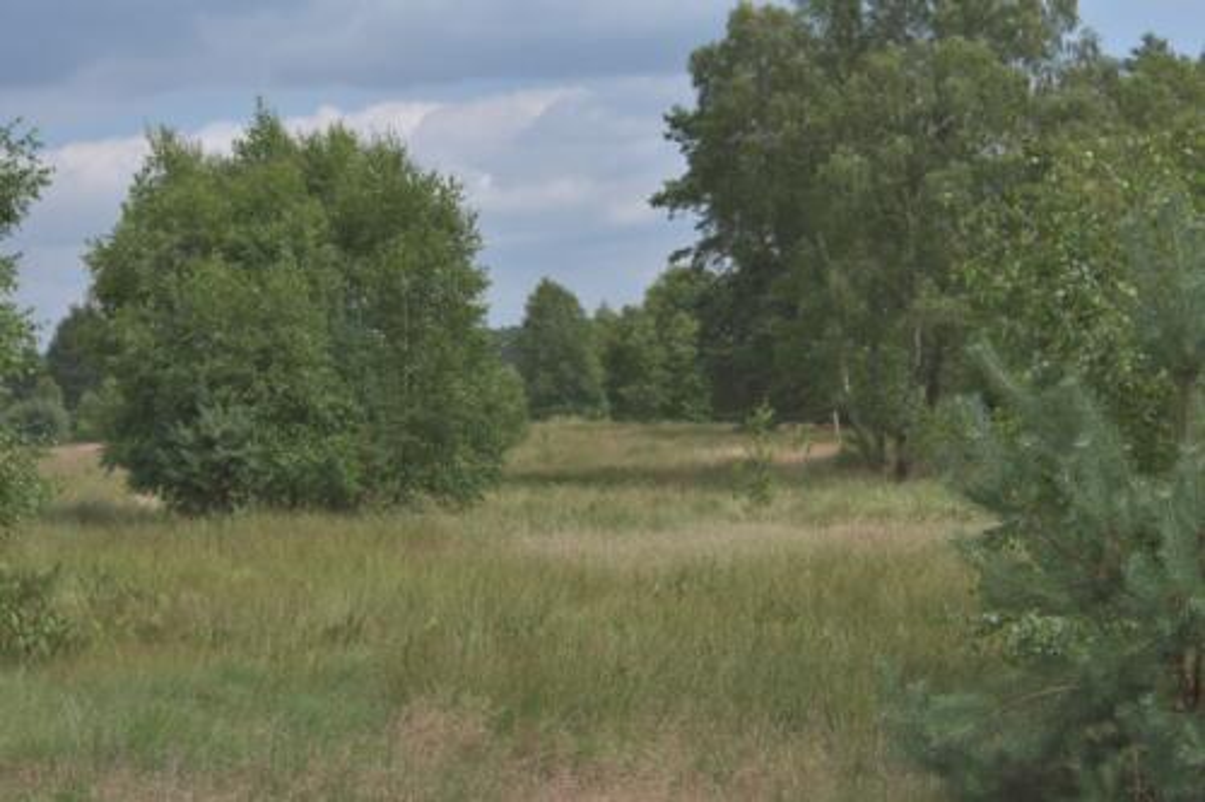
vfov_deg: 17.5
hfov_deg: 26.0
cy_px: 401
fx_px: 2610
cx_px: 602
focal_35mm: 78
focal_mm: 52
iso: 1600
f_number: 10
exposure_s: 1/2000
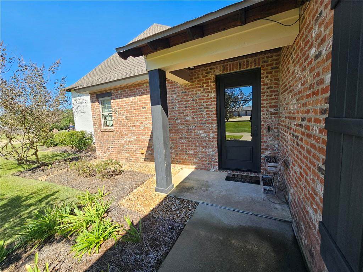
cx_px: 182
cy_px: 136
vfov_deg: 89.9
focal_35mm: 13
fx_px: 136
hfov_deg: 106.2
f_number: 2.2
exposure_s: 1/670
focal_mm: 2.2
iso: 50
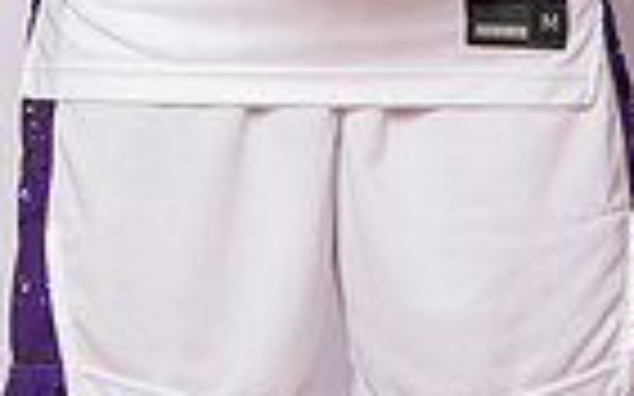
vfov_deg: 3.0
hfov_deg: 4.8
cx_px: 297
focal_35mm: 440
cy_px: -590
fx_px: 7600
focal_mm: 135
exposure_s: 1/200
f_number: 7.1
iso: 200
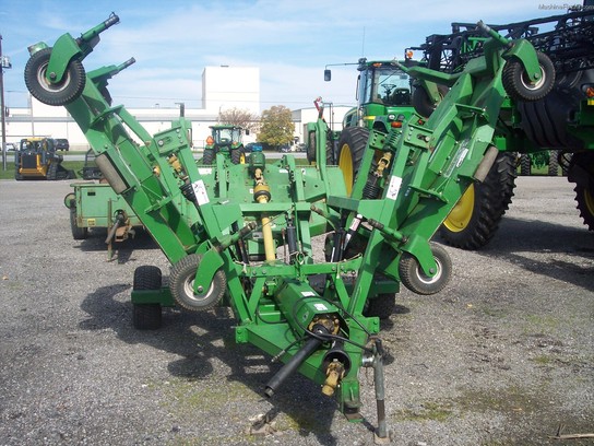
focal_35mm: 39
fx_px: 669
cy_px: 223
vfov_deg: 36.8
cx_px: 297
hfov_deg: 47.9
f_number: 4
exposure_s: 1/750
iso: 100
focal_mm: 8
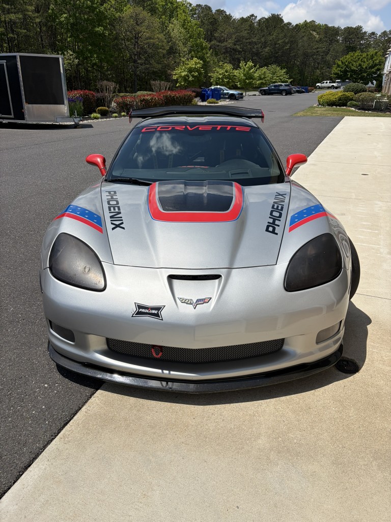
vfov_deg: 67.3
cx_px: 196
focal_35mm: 26
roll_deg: -1.7
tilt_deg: -24.2
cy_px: 261
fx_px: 392
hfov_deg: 53.1
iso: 50
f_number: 1.6
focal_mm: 5.96
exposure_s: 1/8850
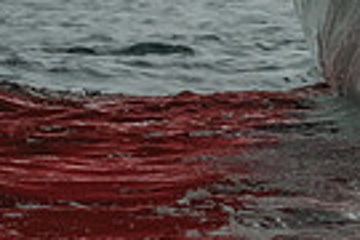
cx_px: 538
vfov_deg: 2.0
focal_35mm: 672
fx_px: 6719
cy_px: -267
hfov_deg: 3.1
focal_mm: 150
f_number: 9
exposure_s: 1/1600
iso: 800
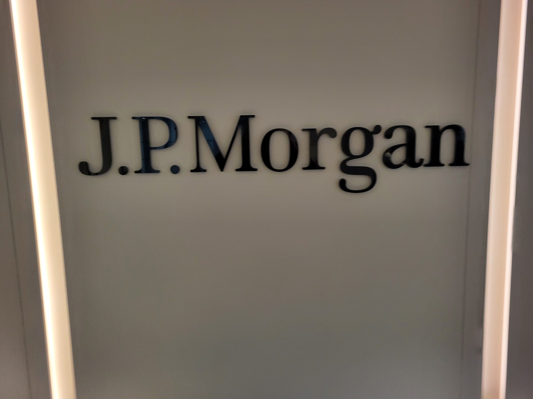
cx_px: 266
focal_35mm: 26
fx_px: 400
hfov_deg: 67.3
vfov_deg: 53.1
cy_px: 200
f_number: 1.8
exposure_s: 1/50
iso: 320
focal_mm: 5.4
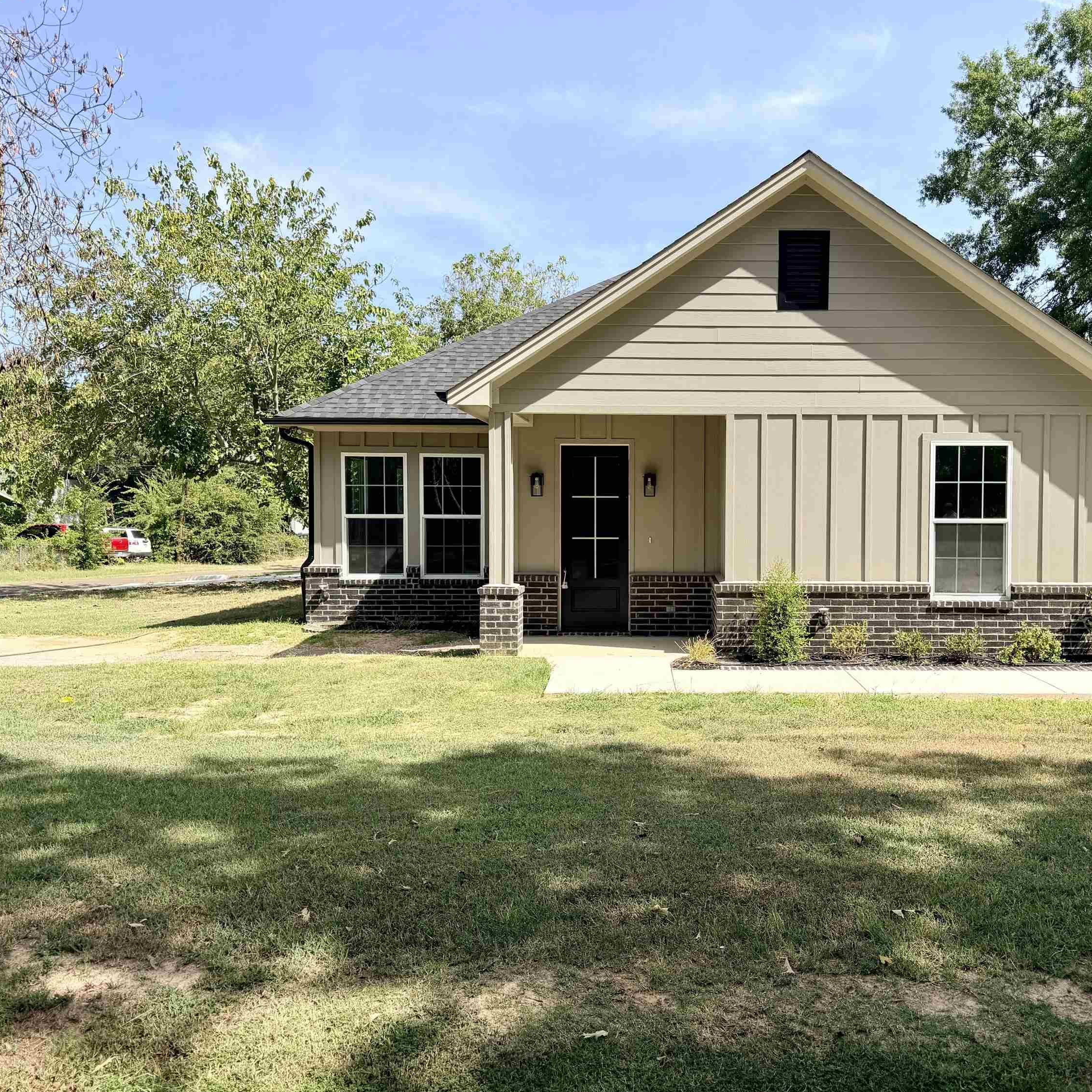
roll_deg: +0.3
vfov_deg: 55.6
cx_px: 690
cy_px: 539
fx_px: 1035
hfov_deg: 54.9
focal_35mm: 29
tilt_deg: -2.6
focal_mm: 6.76
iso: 80
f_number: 1.78
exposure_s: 1/3021
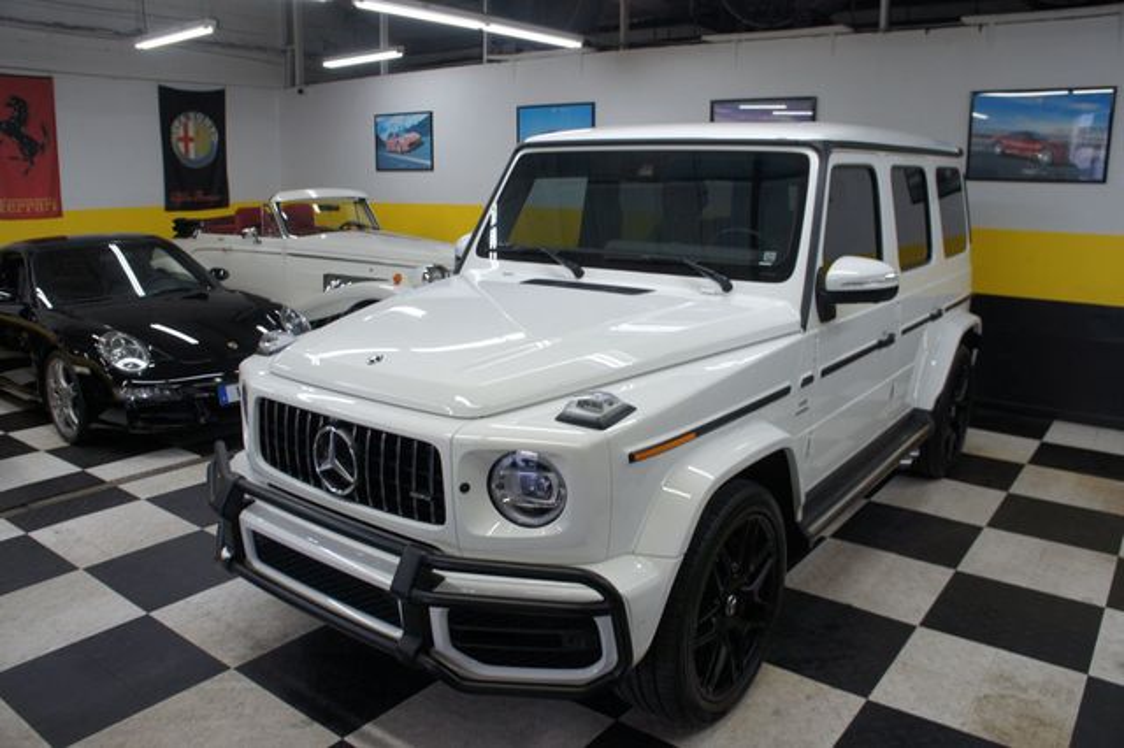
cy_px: 374
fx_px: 843
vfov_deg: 47.9
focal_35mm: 27
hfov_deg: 67.4
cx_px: 562
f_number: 4.5
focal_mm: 18
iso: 200
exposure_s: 1/40
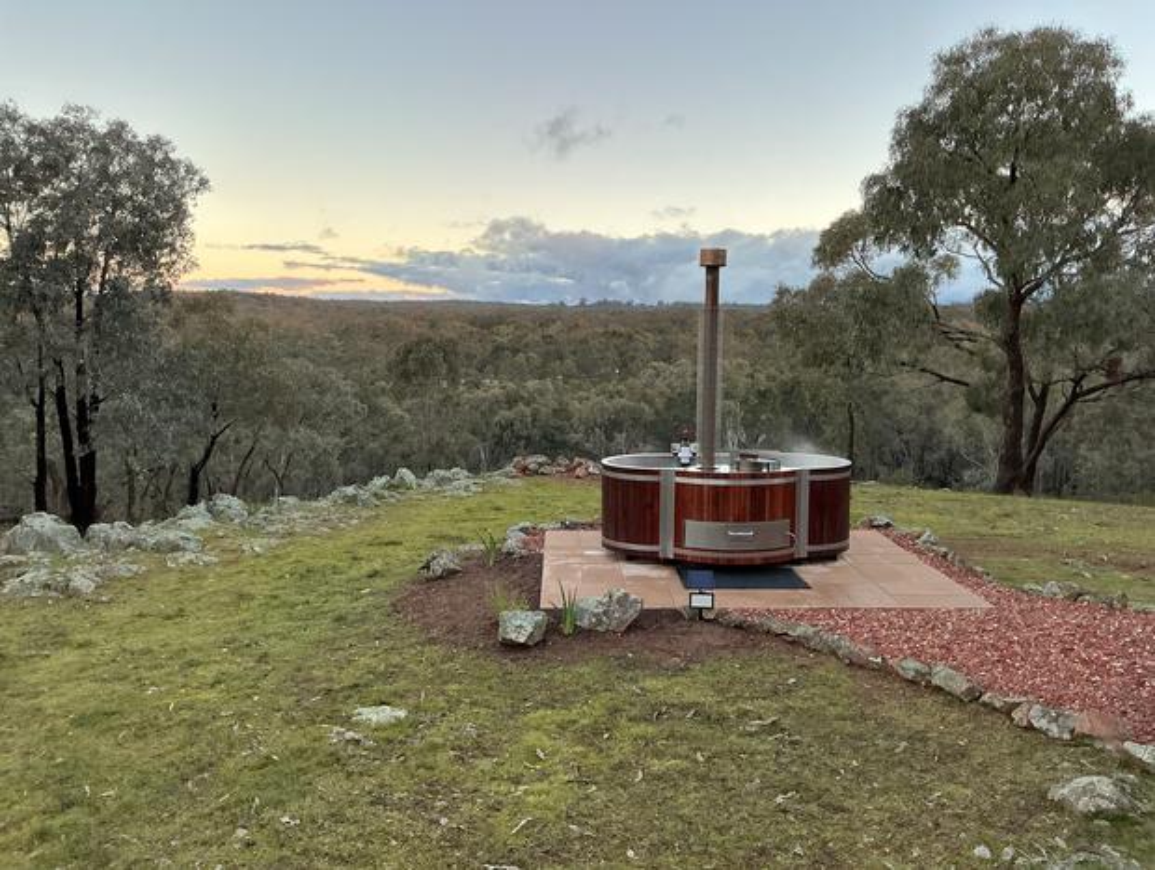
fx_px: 969
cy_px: 435
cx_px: 578
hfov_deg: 61.6
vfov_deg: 48.3
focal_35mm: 29
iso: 25
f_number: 1.8
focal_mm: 3
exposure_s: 1/100
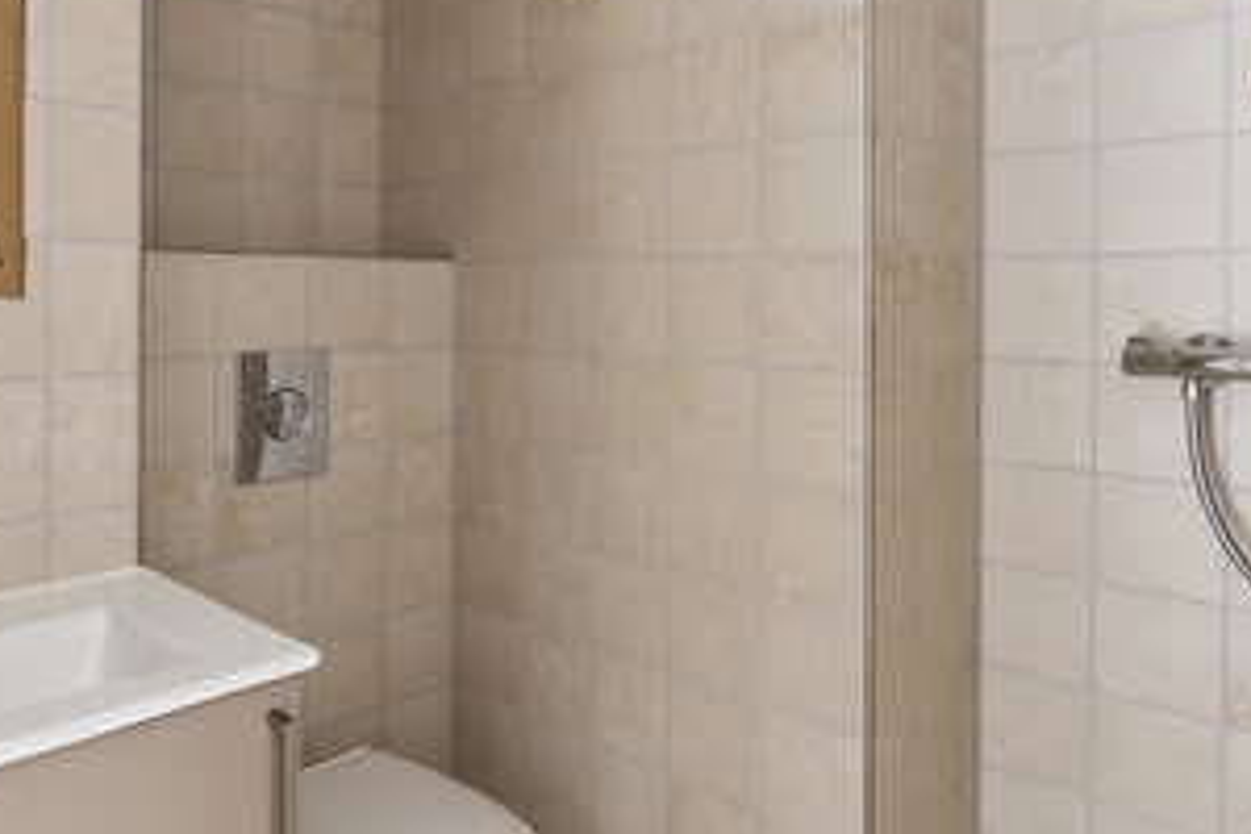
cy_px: 354
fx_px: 985
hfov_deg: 64.6
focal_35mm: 28
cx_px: 546
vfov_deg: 45.7
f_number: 8
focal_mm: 13.5
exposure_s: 3.2
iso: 200
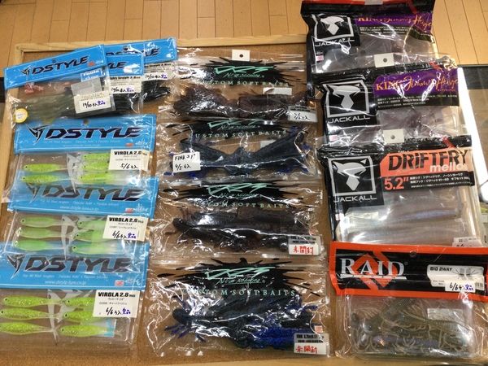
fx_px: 437
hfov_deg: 58.4
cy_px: 183
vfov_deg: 45.4
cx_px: 244
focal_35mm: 31
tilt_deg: -70.6
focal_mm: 3.3
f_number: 2.4
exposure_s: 1/40
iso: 32
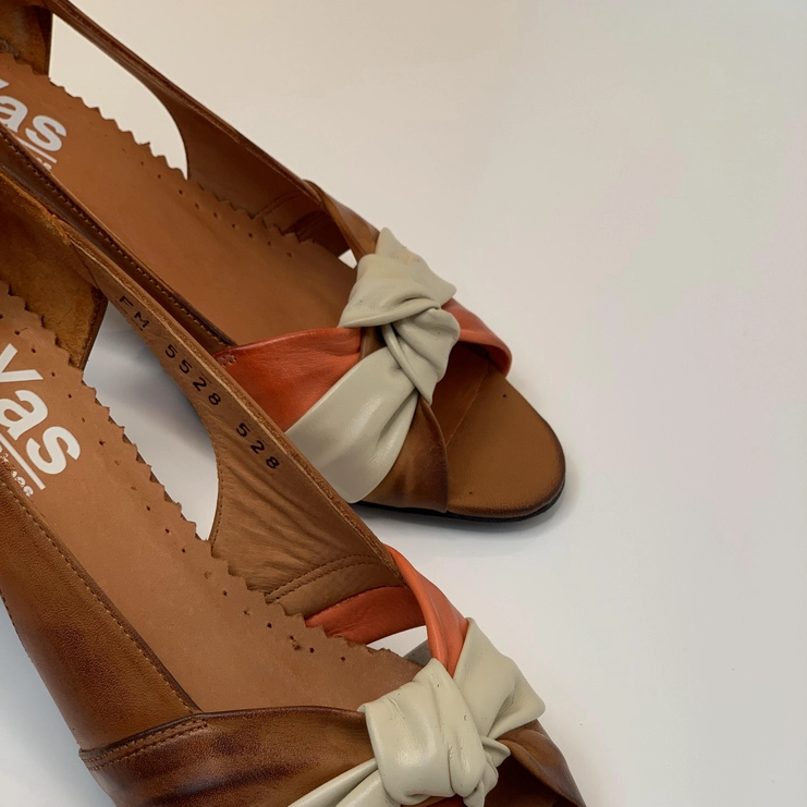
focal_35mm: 62
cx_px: 403
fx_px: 1635
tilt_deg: -48.3
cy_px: 534
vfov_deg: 27.6
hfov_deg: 27.7
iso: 20
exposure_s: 1/95
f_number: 2.4
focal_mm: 6
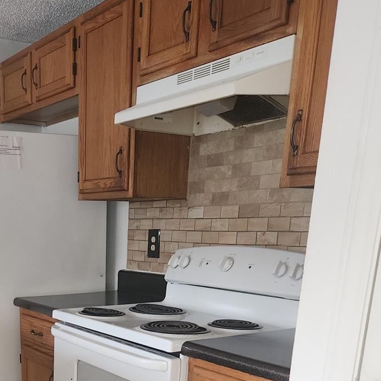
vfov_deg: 33.9
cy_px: 391
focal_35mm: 45
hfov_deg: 36.4
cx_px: 83
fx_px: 560
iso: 100
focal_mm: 5.4
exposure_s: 1/40
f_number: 1.8
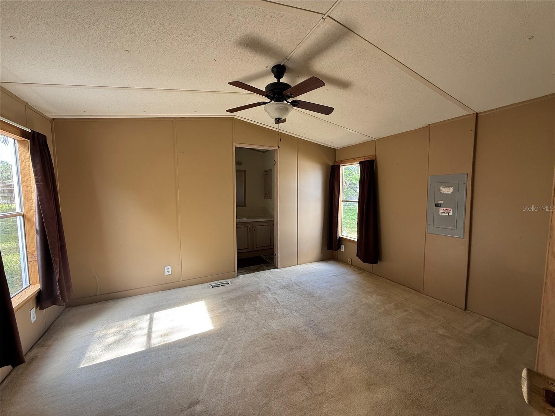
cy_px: 208
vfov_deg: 85.7
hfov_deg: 102.1
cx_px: 278
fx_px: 224
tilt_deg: -3.4
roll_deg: +0.5
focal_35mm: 14
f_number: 2.2
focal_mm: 2.22
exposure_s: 1/99
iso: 100
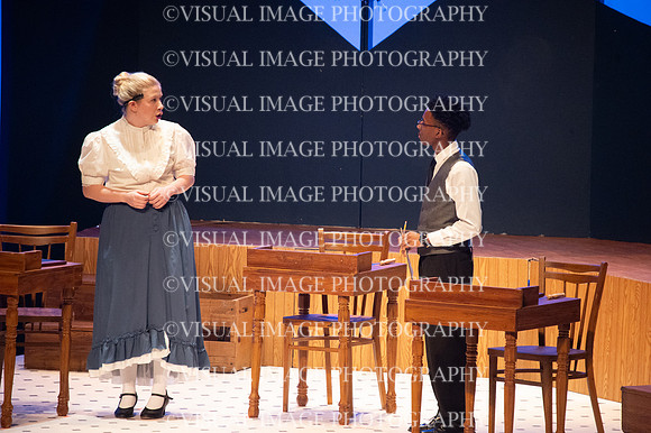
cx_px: 326
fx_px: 7590
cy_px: 216
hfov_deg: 4.9
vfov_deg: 3.3
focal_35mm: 420
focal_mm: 420
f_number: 6.3
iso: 10000
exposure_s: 1/160
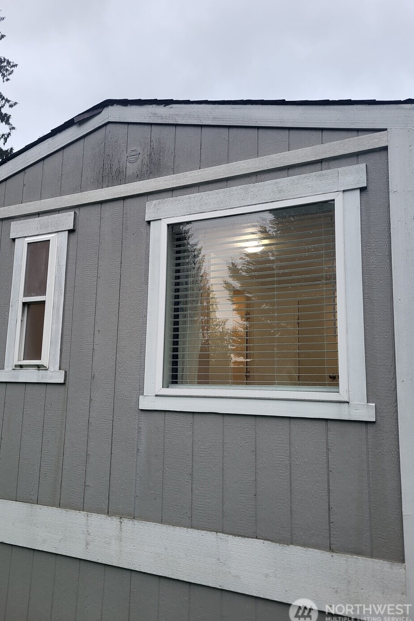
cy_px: 312
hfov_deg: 46.3
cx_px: 184
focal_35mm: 28
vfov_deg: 65.5
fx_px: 483
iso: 125
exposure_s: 1/120
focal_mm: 5.4
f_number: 1.8
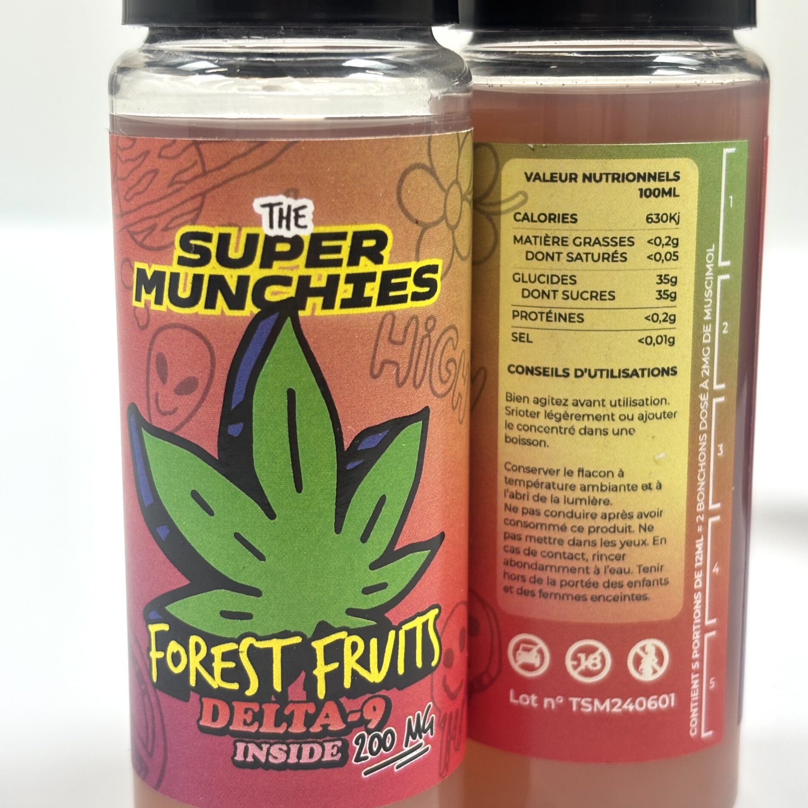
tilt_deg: -12.3
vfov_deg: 27.7
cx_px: 401
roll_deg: -0.3
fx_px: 1637
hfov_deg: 27.7
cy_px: 423
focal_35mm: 62
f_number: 1.6
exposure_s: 1/50
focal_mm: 5.96
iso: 40
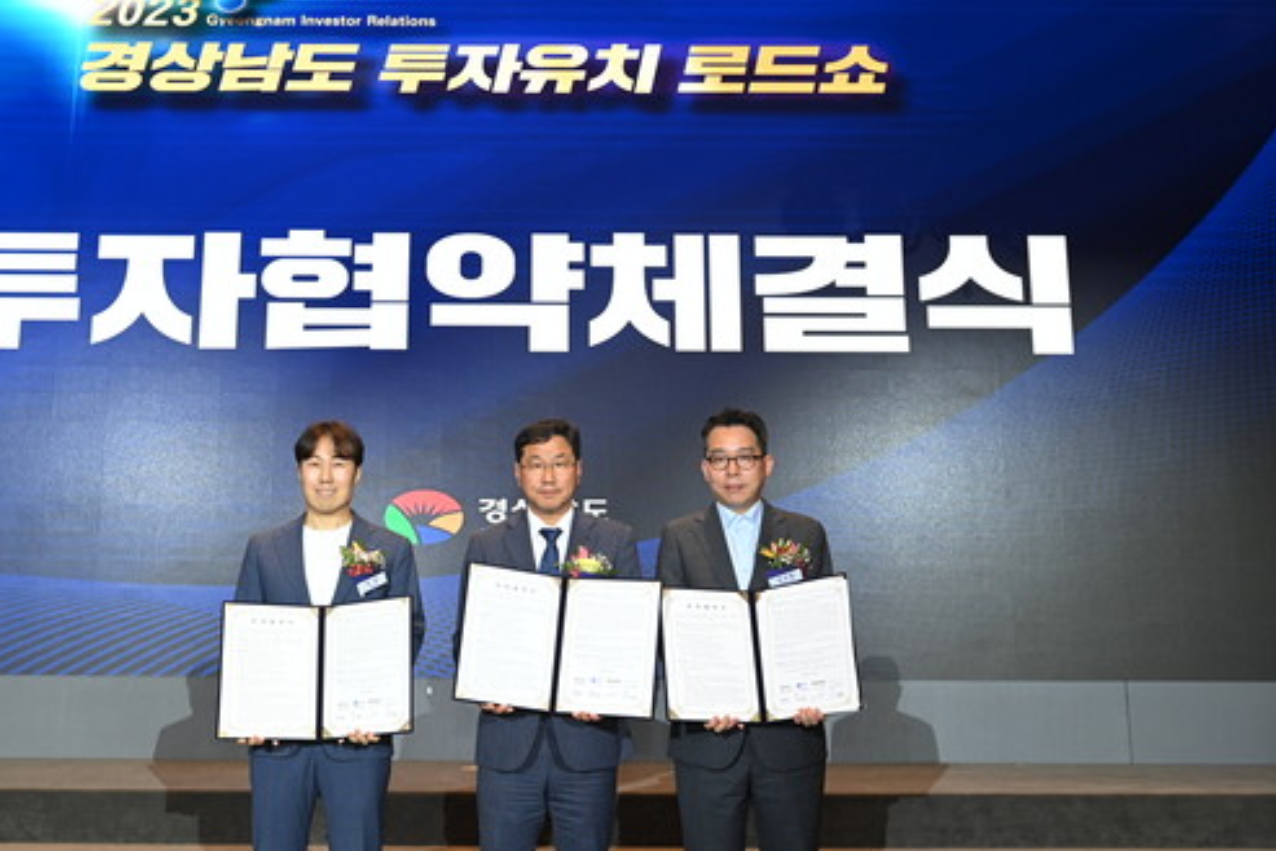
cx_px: 544
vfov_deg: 33.4
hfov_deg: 48.3
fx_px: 1418
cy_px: 418
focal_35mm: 40
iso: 1600
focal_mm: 34
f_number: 5.6
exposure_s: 1/250
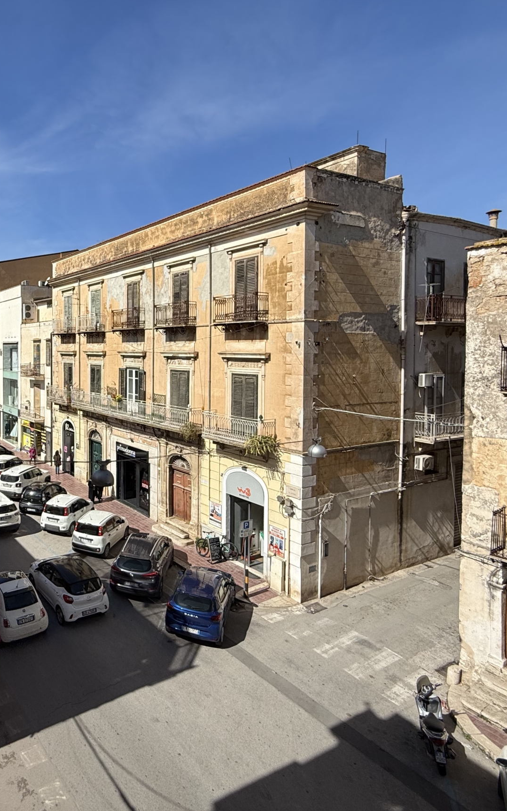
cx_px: 84
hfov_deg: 50.8
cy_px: 363
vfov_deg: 79.4
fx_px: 486
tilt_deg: -1.7
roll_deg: -0.6
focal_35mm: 22
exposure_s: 1/5155
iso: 50
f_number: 2.2
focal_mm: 2.22
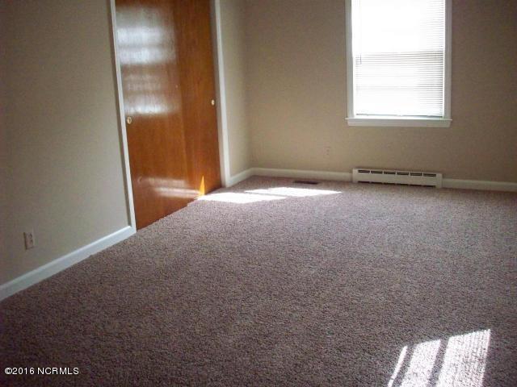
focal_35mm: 37
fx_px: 553
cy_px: 194
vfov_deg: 38.7
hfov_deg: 50.1
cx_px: 258
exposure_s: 1/128
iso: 463
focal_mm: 6.2
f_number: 2.8
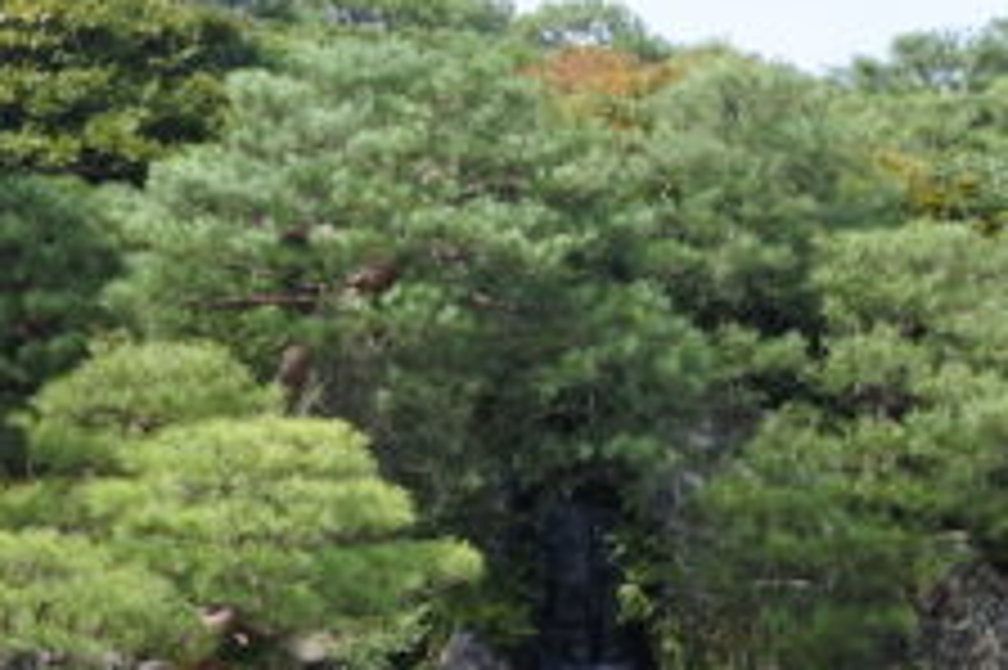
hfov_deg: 11.9
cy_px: 749
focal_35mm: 172
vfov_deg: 7.9
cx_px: 675
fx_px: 4812
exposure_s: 1/400
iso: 160
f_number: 4.8
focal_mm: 20.6
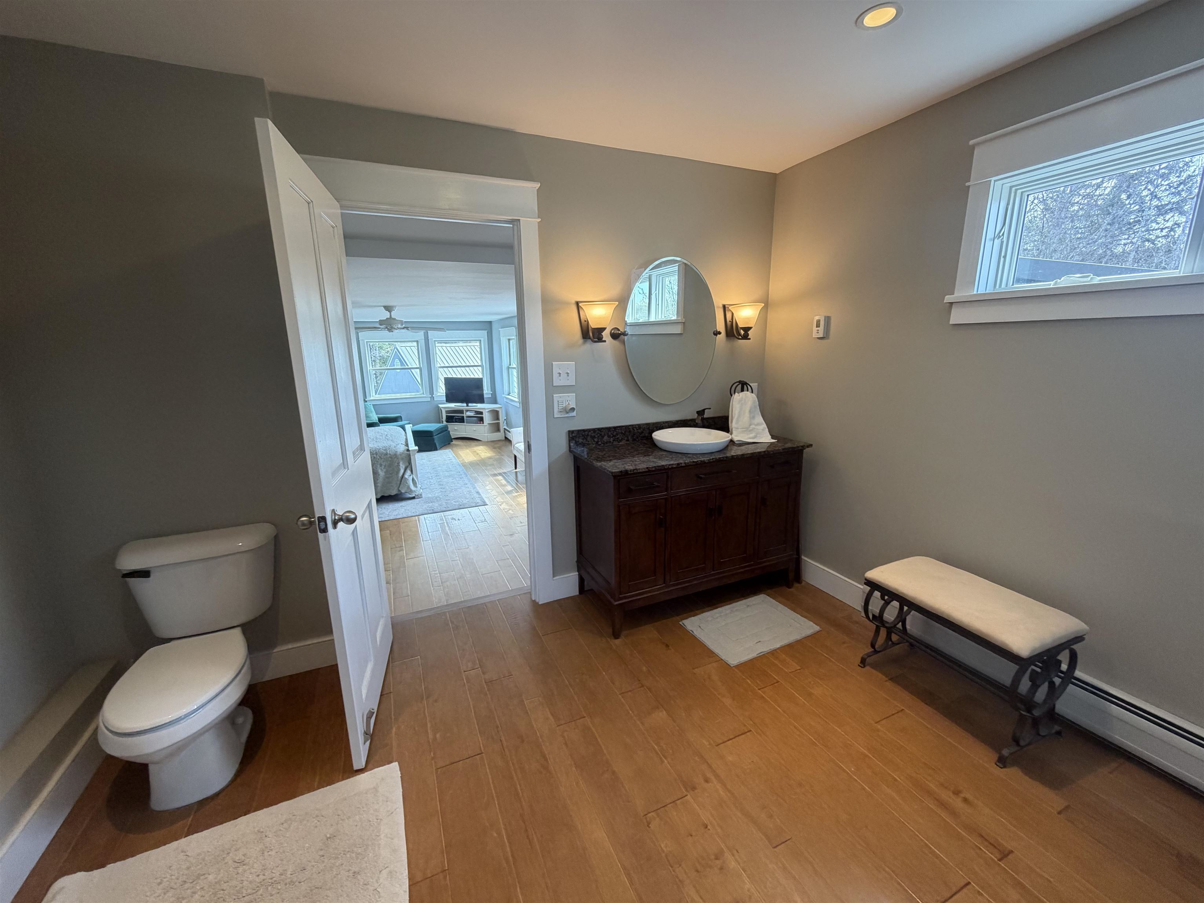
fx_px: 487
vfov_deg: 85.7
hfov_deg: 102.1
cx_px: 602
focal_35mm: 14
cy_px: 452
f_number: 2.2
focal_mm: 2.22
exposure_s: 1/120
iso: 160
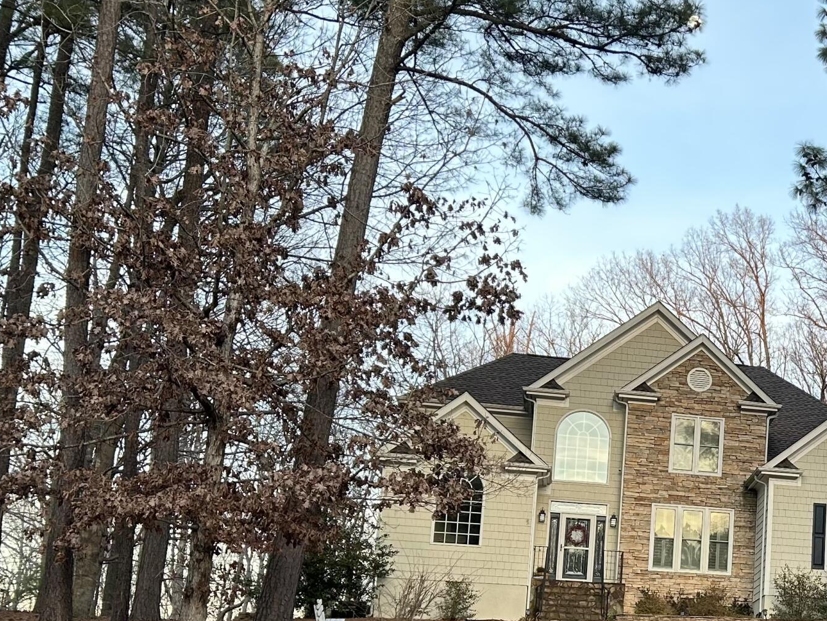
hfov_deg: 30.5
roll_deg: -1.6
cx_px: 855
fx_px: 1386
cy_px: 532
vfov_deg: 24.7
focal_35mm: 58
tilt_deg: +8.2
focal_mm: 5.7
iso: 40
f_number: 1.5
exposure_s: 1/121
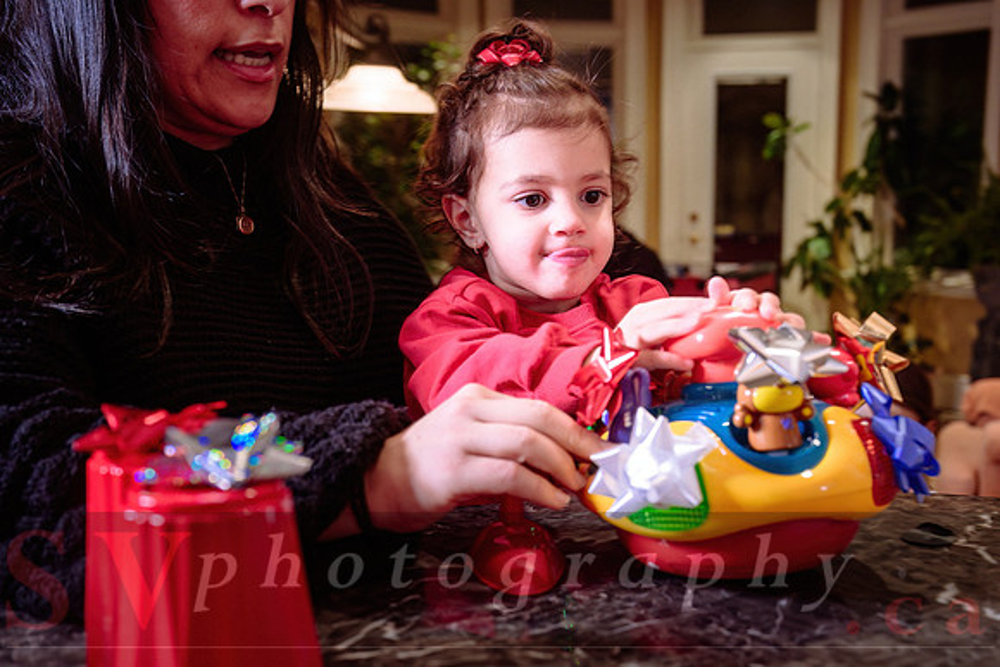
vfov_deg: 31.0
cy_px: 435
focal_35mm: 43
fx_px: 1197
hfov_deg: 44.8
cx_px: 653
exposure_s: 1/50
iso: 500
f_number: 4
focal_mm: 33
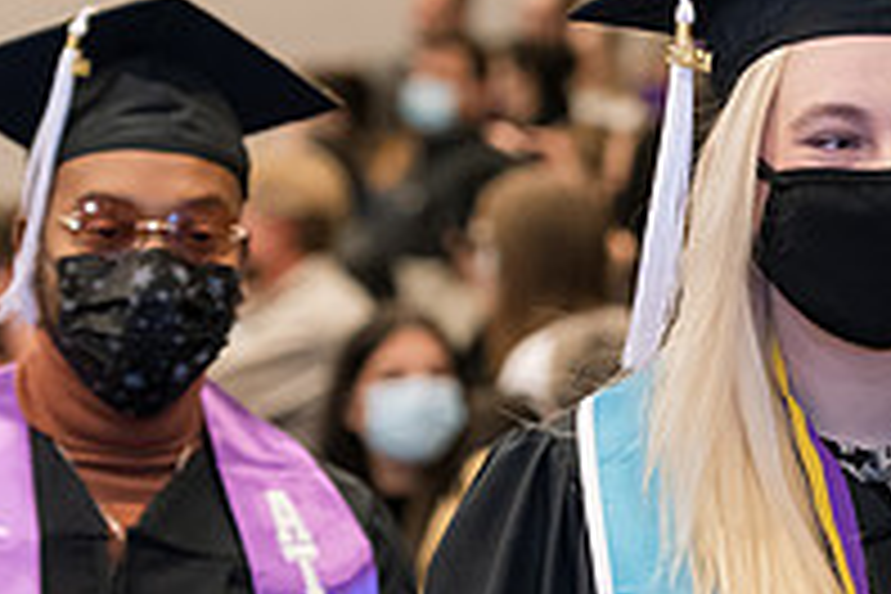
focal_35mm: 287
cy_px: 439
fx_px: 7103
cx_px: 828
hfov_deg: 7.2
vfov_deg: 4.8
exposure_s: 1/200
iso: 1600
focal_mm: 98
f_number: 3.5
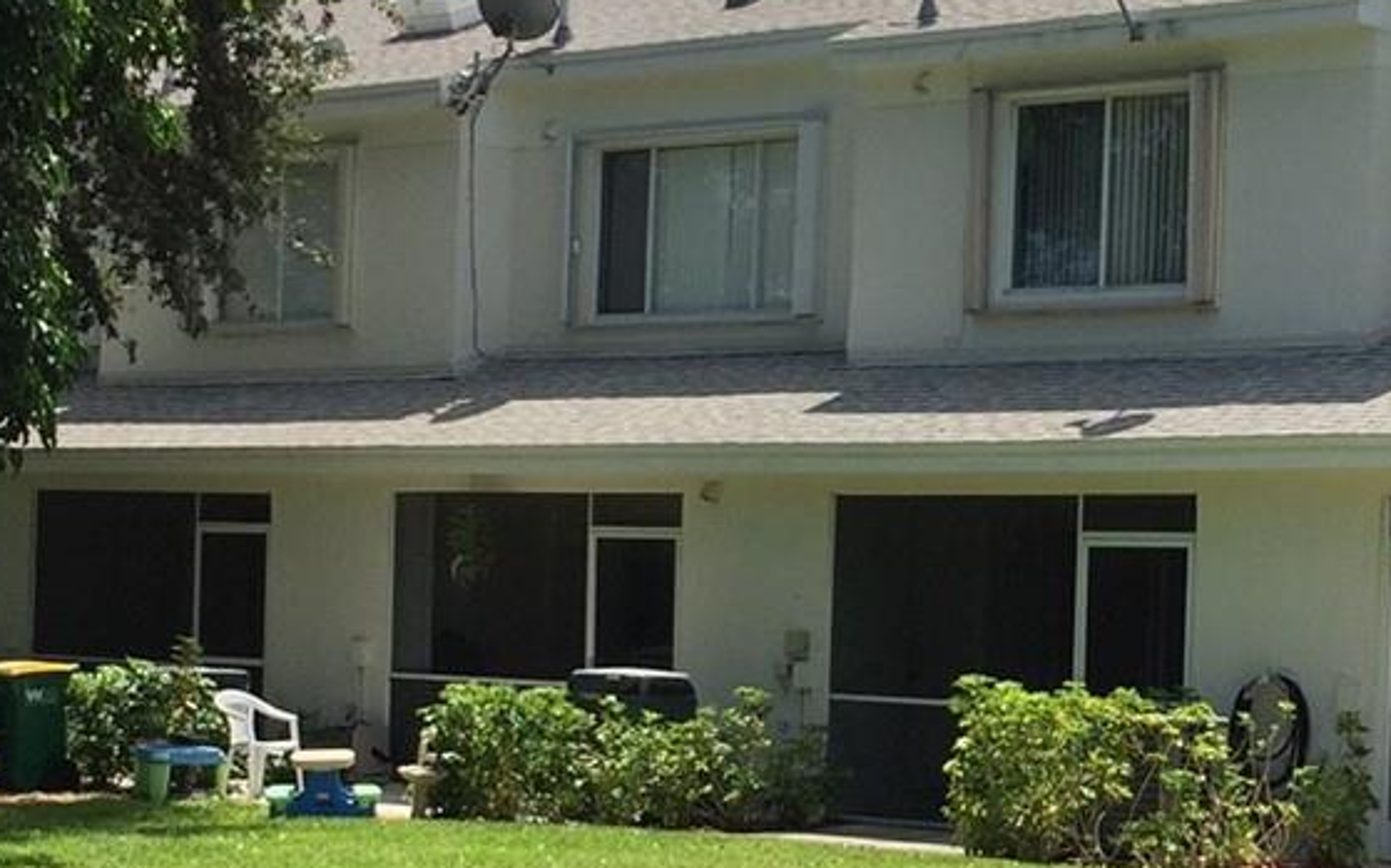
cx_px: 1043
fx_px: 3335
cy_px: 627
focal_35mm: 88
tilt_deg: +0.0
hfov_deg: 23.3
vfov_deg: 14.8
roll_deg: -3.5
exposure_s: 1/1883
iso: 32
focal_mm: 4.15
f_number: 2.2
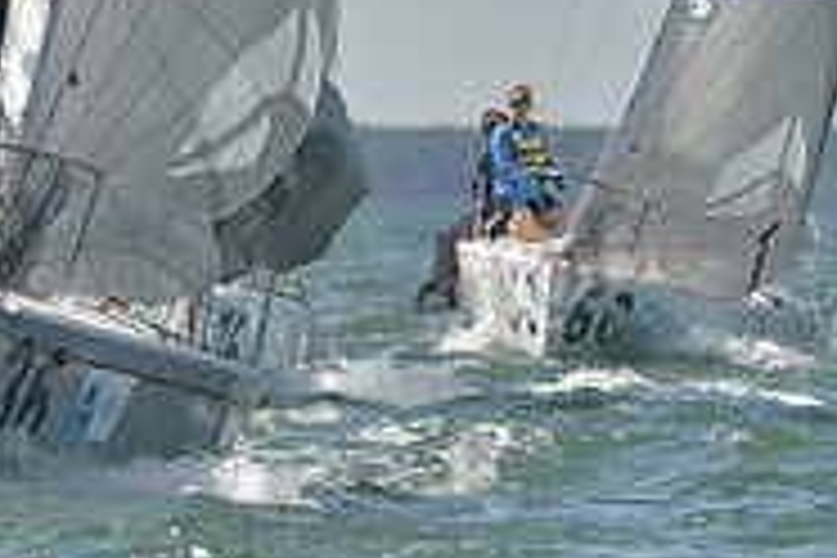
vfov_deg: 1.4
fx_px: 22434
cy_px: 88
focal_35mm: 965
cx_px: 68
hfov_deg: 2.1
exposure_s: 1/1000
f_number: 7.1
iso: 200
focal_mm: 310
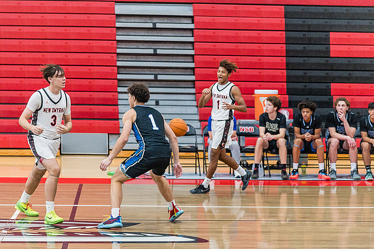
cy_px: 125
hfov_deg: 16.9
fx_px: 1257
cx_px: 187
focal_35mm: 121
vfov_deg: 11.3
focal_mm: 120
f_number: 4
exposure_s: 1/320
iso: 5000
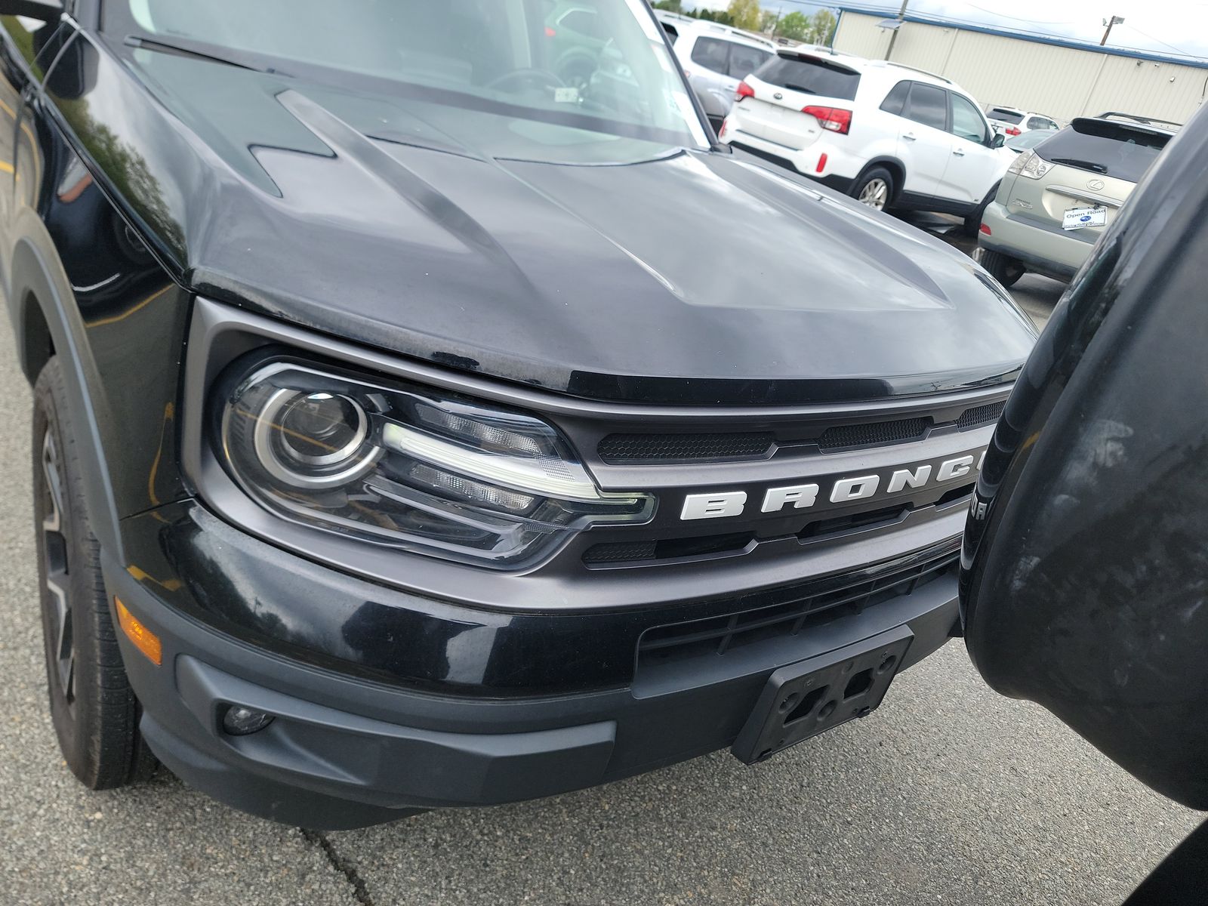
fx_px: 838
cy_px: 453
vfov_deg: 56.8
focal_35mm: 24
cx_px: 604
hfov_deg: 71.6
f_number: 1.8
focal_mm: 6.7
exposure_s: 1/265
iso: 50
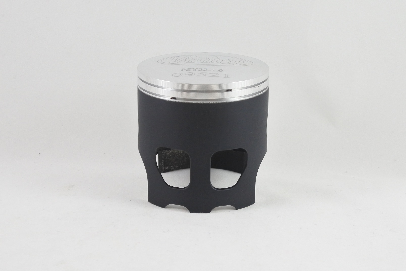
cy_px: 136
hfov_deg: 38.2
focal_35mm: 52
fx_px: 586
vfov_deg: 26.0
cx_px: 203
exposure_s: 1/125
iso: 560
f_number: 4.5
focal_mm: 19.3
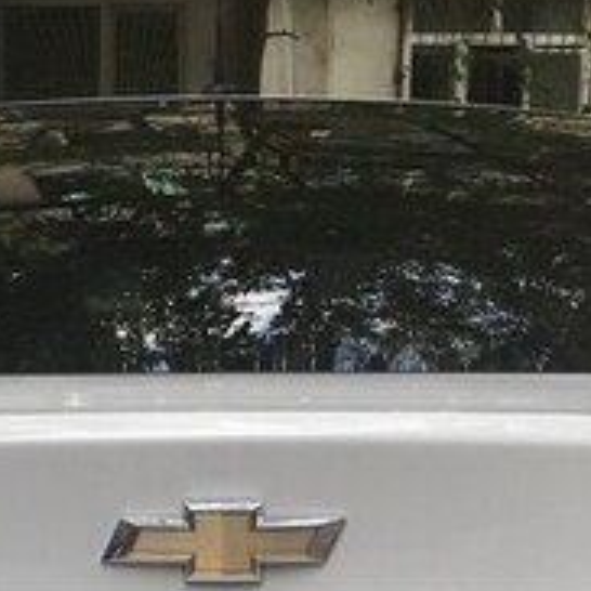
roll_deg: -0.6
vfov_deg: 17.5
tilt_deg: -13.3
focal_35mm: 93
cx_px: 224
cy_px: 781
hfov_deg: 18.7
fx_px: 1796
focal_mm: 4.15
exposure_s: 1/605
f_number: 2.2
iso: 25
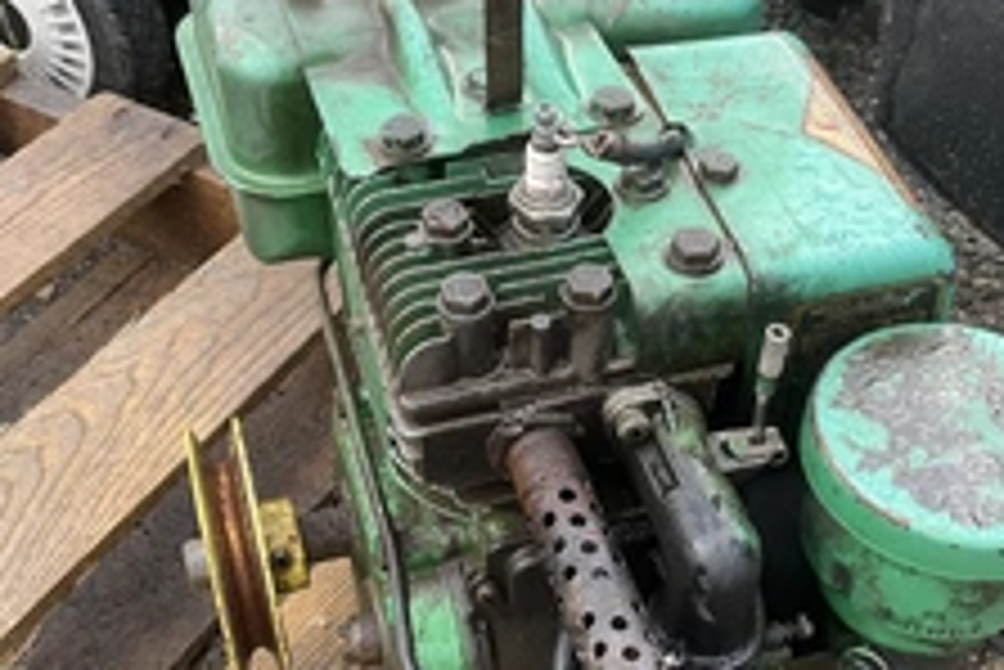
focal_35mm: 54
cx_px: 603
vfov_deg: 25.1
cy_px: 400
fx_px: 1507
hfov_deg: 36.7
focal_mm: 3
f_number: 1.8
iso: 25
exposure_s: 1/122
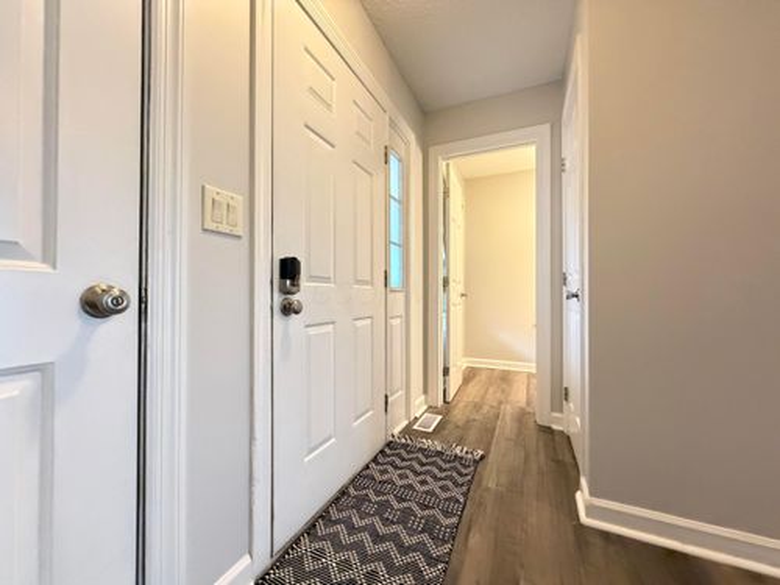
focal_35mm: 14
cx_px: 390
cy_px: 292
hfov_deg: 102.1
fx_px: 315
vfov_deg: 85.7
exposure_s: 1/60
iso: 1250
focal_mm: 2.22
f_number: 2.2
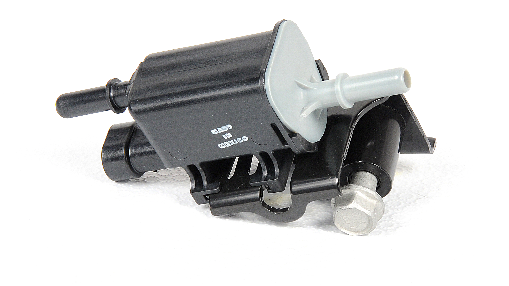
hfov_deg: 17.6
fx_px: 1640
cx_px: 261
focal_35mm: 122
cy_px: 125
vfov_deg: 10.0
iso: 400
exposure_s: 1/125
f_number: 16
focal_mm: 75
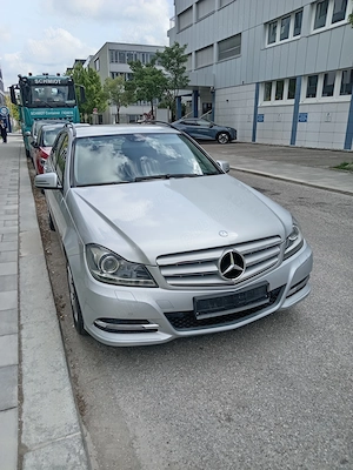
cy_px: 235
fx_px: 340
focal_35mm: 25
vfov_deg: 69.4
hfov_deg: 54.9
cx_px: 176
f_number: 1.8
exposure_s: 1/440
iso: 101
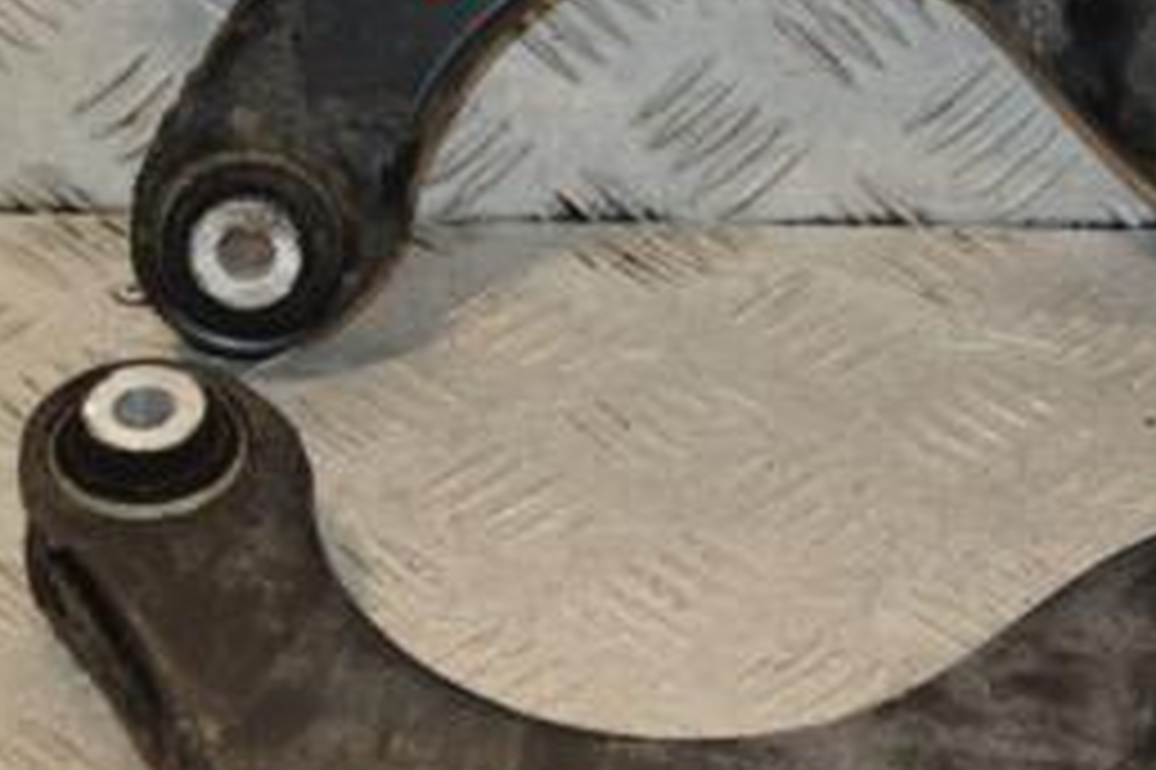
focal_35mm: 147
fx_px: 4717
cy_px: 293
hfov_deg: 13.9
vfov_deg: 9.3
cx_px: 900
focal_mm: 42
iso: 800
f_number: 5.6
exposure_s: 1/200
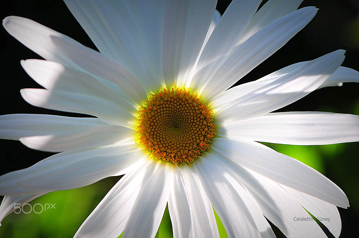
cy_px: 119
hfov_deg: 13.1
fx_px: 1569
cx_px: 180
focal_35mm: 158
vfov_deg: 8.7
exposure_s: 1/250
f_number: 8
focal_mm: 105
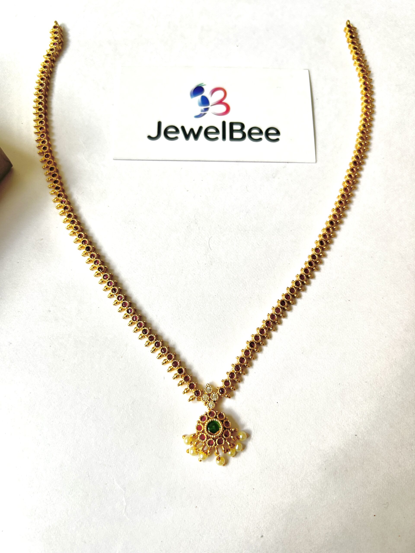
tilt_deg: -73.1
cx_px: 208
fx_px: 416
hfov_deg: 53.1
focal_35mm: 26
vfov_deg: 67.3
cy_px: 276
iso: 32
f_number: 1.5
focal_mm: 5.7
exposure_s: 1/100
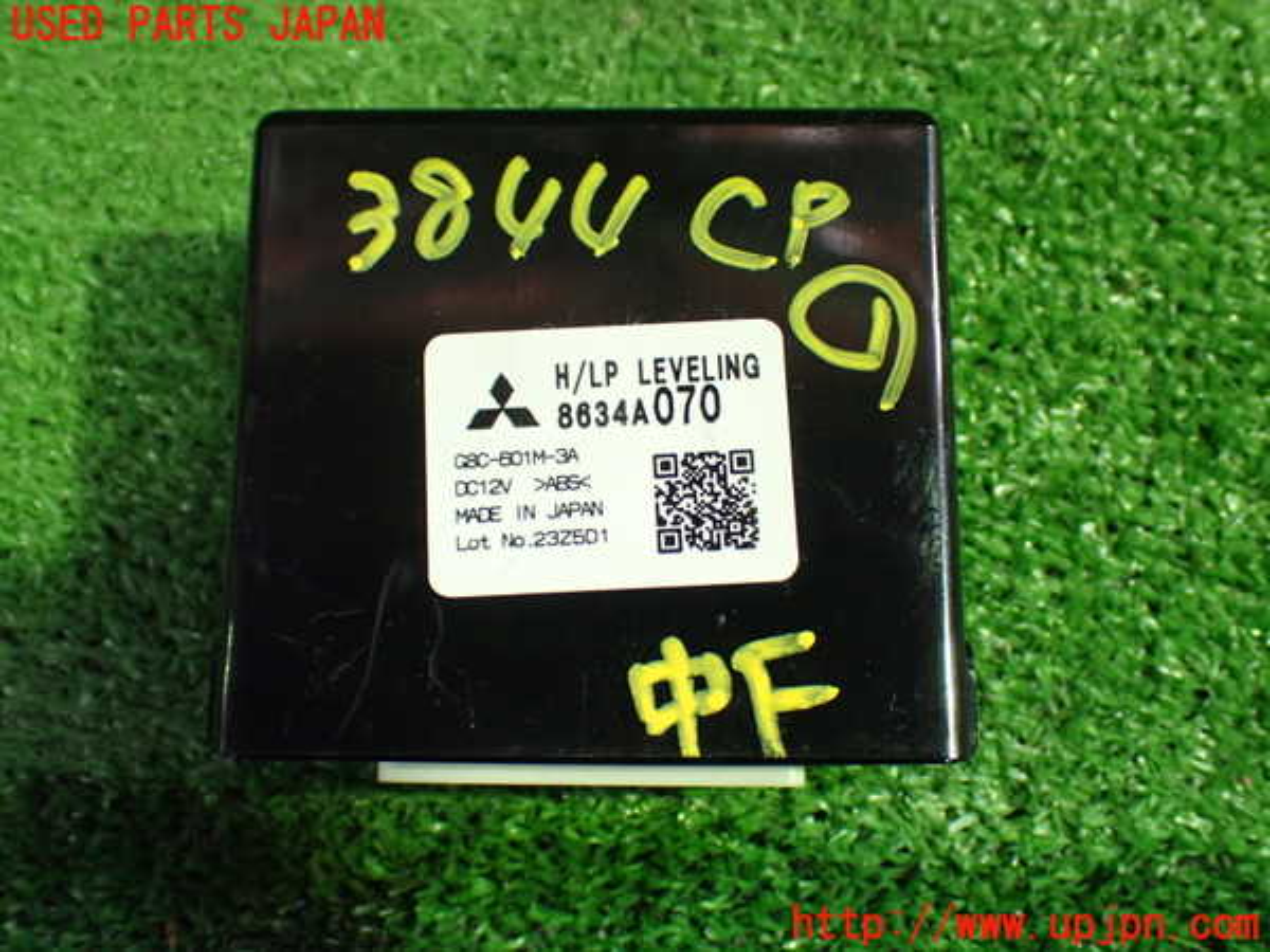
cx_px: 635
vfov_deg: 37.7
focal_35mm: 38
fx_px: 1394
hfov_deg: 49.0
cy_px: 476
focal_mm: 6.83
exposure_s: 1/50
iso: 800
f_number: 2.7
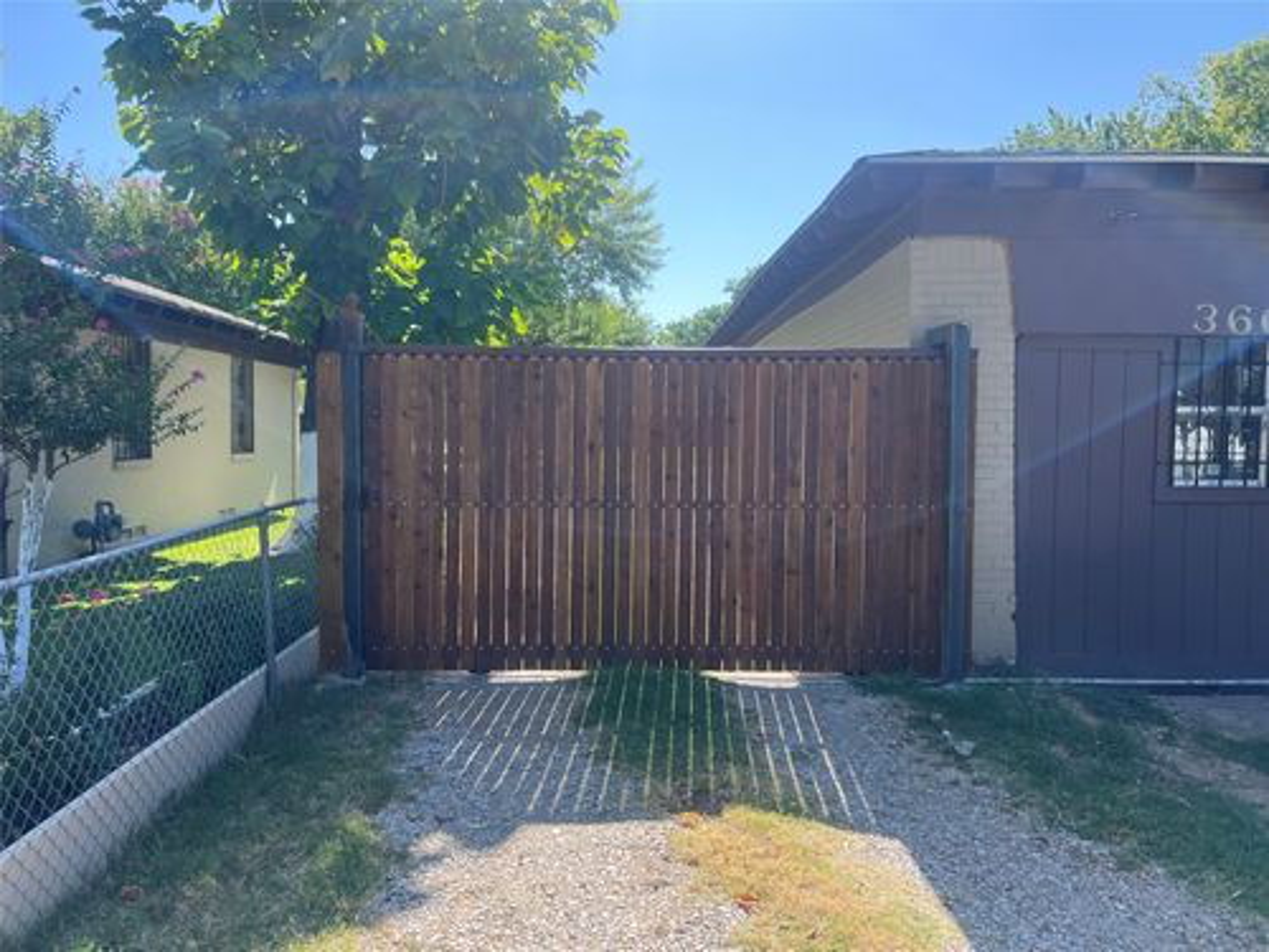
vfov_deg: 53.1
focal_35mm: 26
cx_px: 634
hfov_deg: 67.3
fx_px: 953
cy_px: 476
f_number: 1.5
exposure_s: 1/1295
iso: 50
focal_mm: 5.7
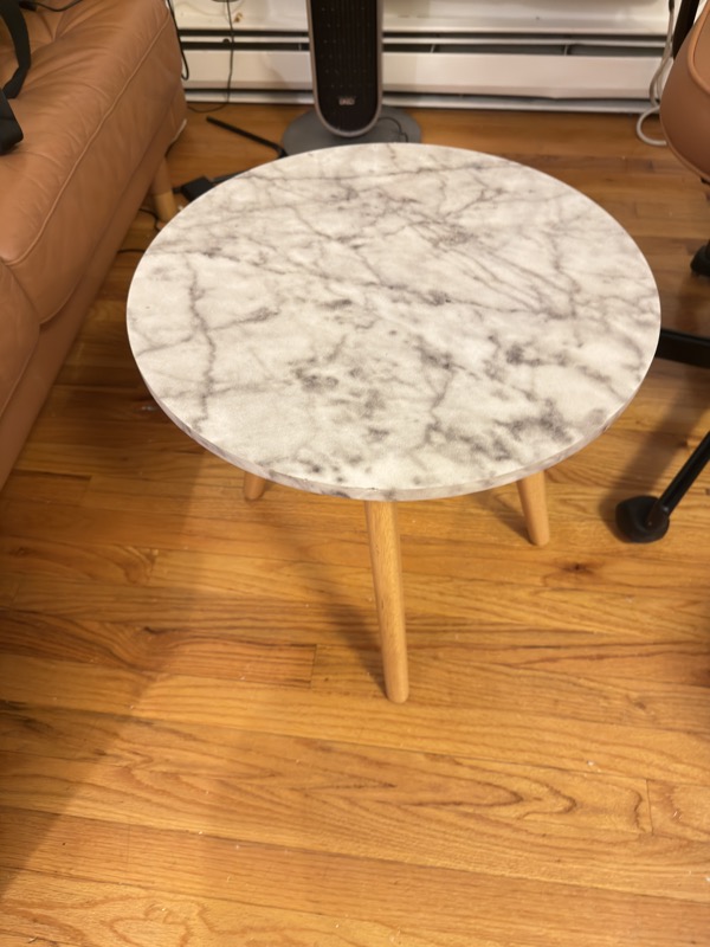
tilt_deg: -52.7
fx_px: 656
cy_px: 474
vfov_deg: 71.6
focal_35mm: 24
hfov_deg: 56.8
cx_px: 355
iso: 500
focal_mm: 6.76
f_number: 1.78
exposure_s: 1/40
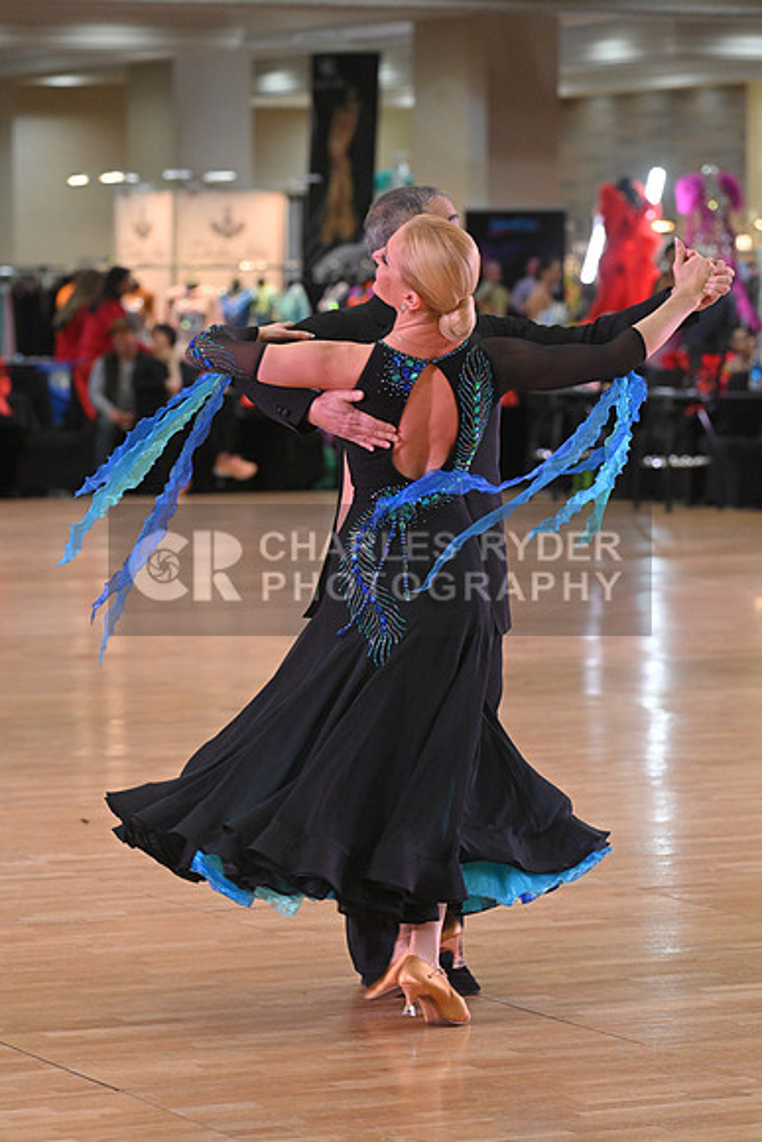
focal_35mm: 140
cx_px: 381
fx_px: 4442
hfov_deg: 9.8
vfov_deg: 14.7
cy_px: 571
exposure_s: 1/400
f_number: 5
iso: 3200
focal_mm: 140
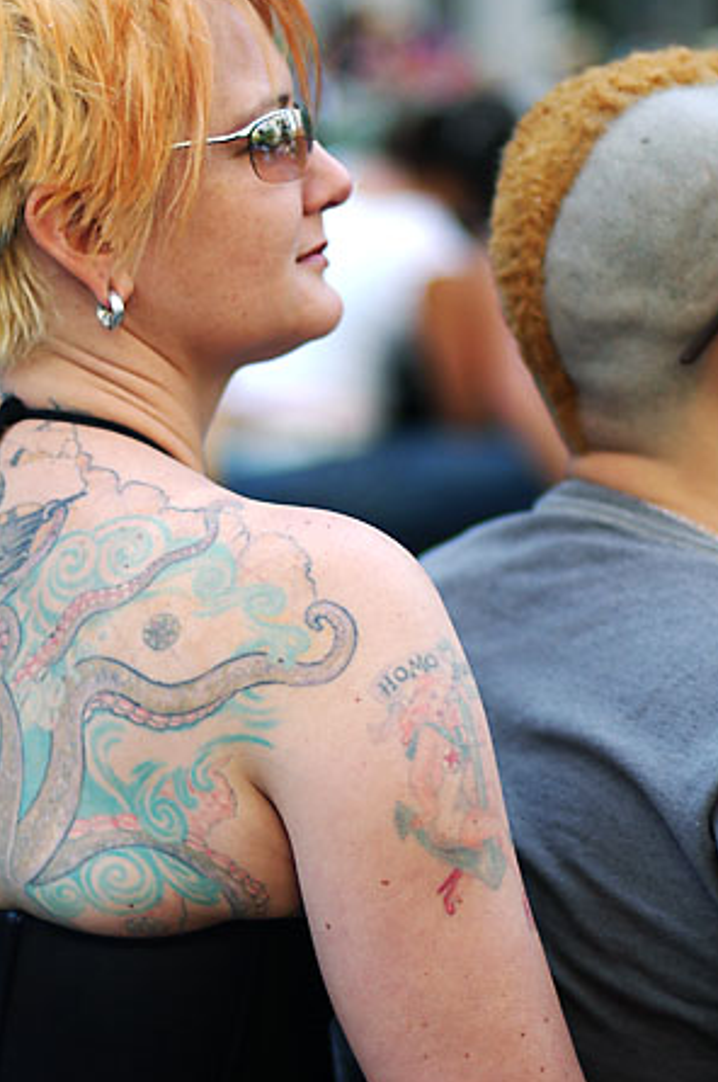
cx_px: 249
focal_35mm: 101
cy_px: 577
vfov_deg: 20.2
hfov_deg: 13.5
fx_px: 3031
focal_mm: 50
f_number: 1.4
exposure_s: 1/750
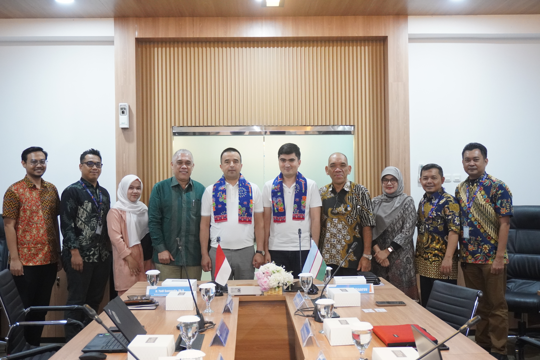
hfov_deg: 45.0
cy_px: 180
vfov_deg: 30.8
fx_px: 652
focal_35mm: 44
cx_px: 270
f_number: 4.5
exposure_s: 1/80
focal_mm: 29
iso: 4000
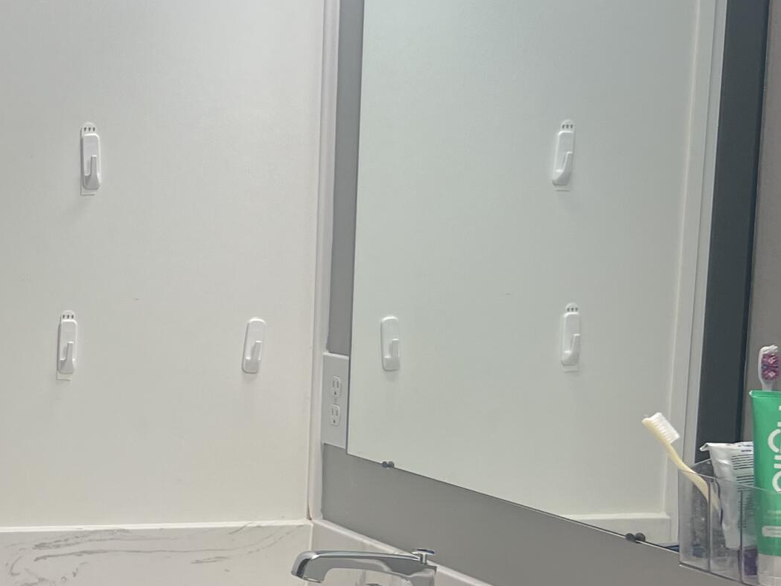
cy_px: 420
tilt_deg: -7.6
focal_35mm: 74
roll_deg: +2.0
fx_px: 1670
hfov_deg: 23.2
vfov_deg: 19.8
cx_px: -250
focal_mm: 5.7
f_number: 1.5
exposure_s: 1/120
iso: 64
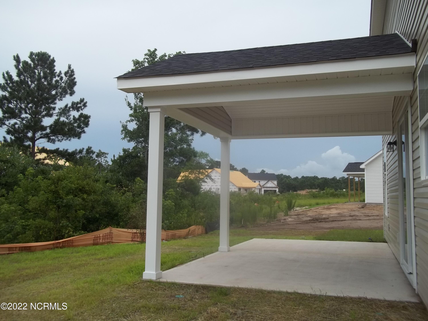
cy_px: 160
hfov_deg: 56.8
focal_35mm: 32
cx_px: 214
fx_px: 396
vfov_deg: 44.2
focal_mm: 5.7
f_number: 2.9
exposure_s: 1/320
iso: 64
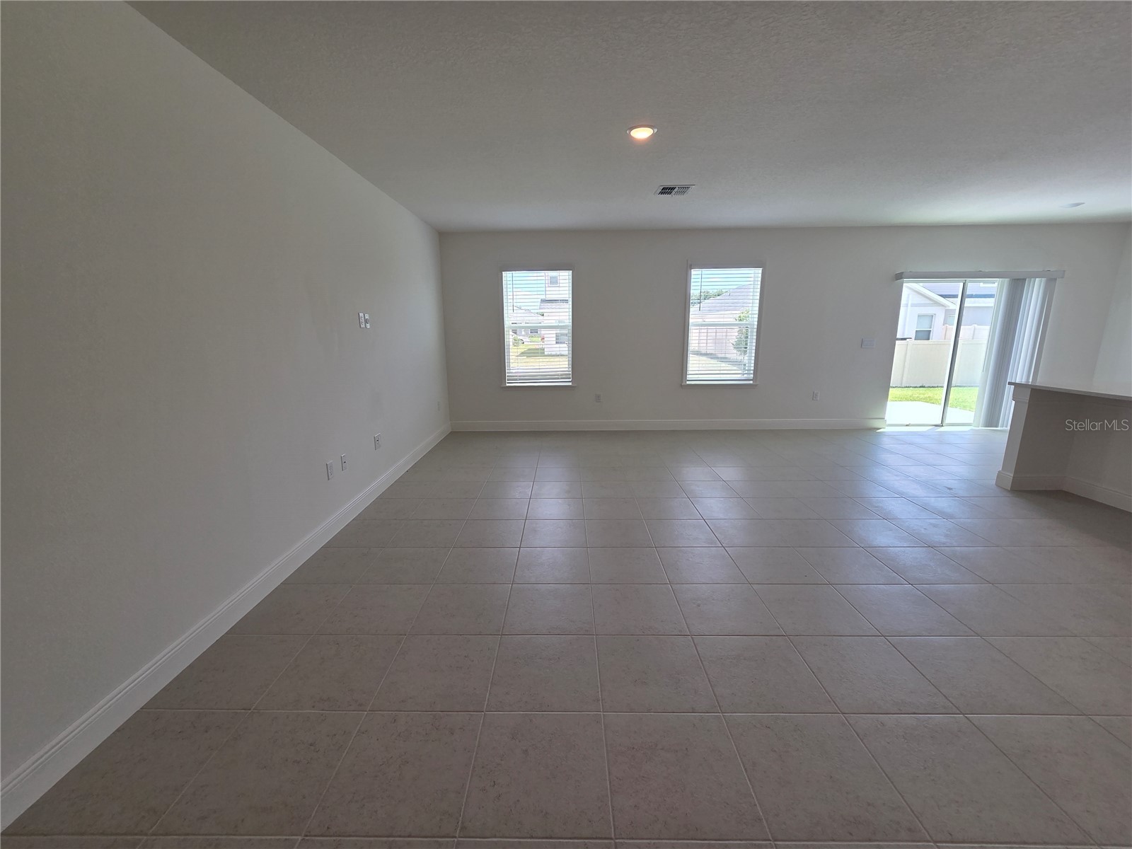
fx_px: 425
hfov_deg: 106.2
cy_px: 424
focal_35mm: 13
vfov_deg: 89.9
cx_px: 566
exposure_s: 1/142
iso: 50
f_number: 2.2
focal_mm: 2.2
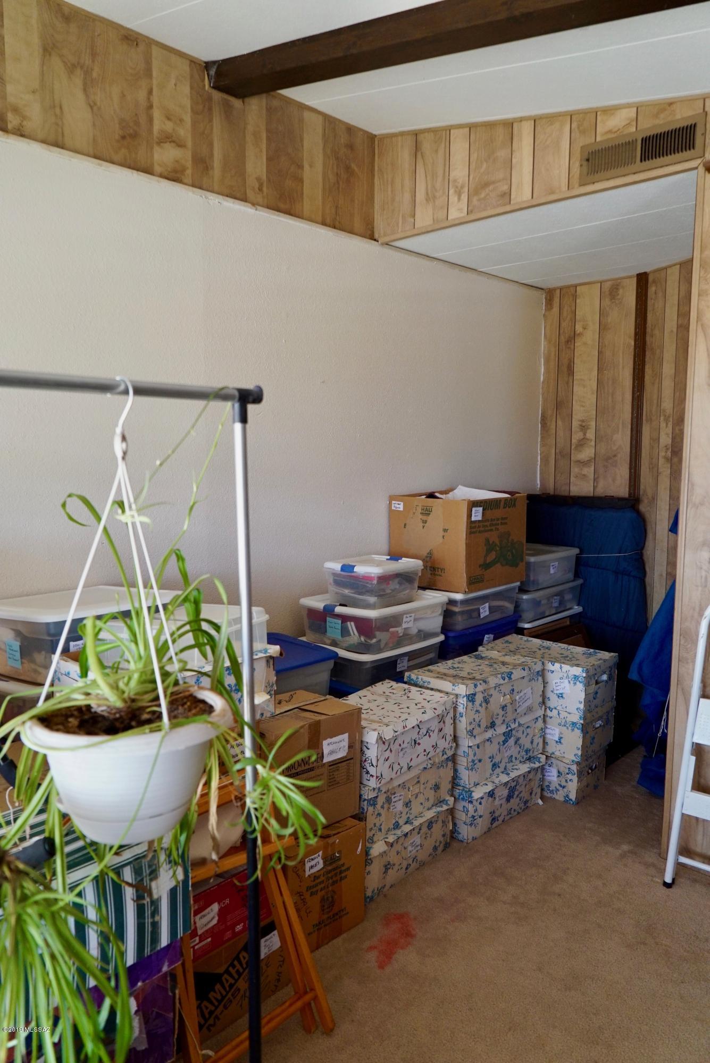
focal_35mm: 26
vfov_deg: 69.4
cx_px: 355
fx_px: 768
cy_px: 532
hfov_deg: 49.6
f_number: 4
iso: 1600
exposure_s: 1/160
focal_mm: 26
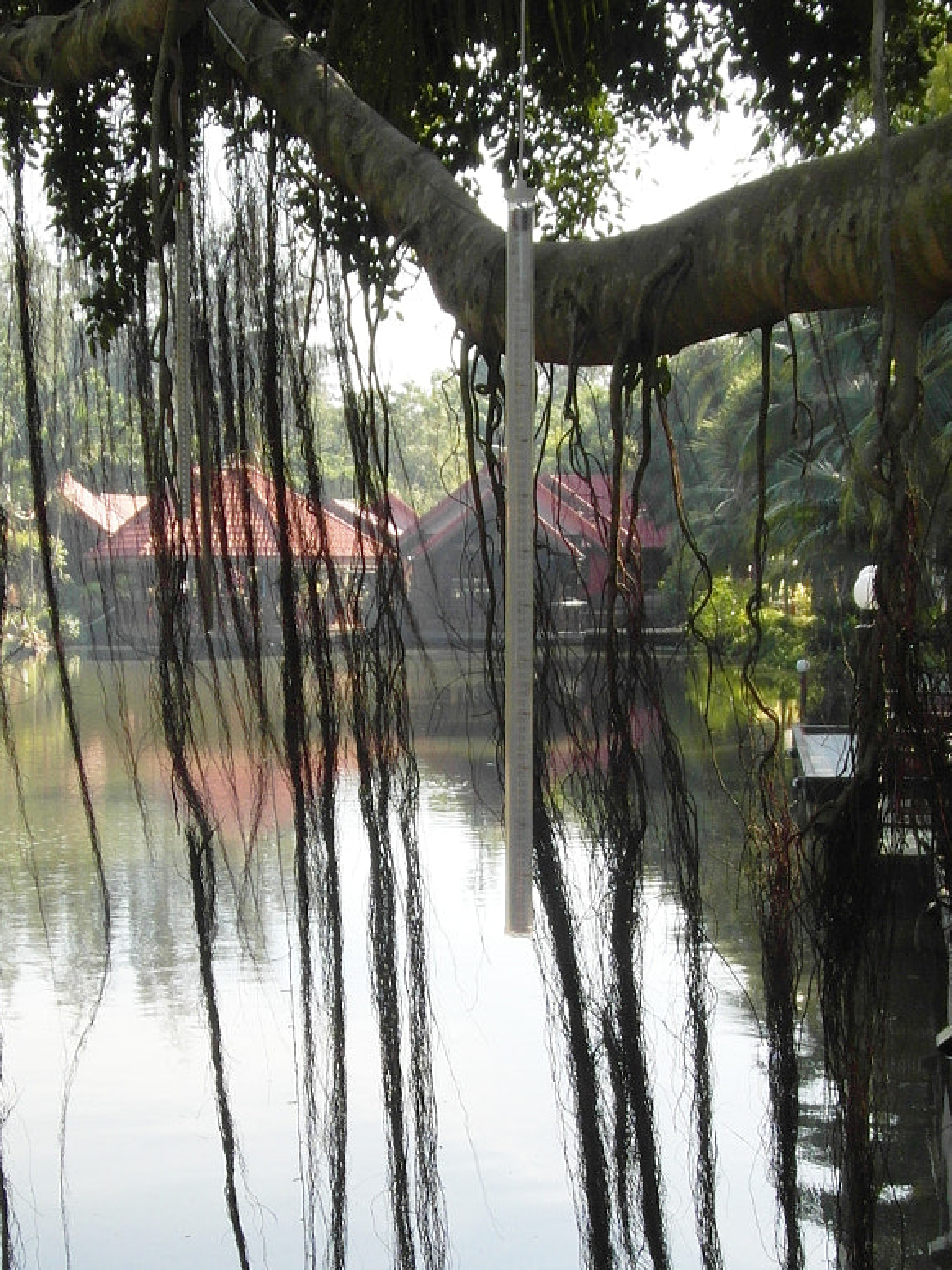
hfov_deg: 22.2
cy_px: 877
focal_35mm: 66
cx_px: 342
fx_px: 2420
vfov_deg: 29.1
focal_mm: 5.3
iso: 100
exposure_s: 1/350
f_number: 3.4
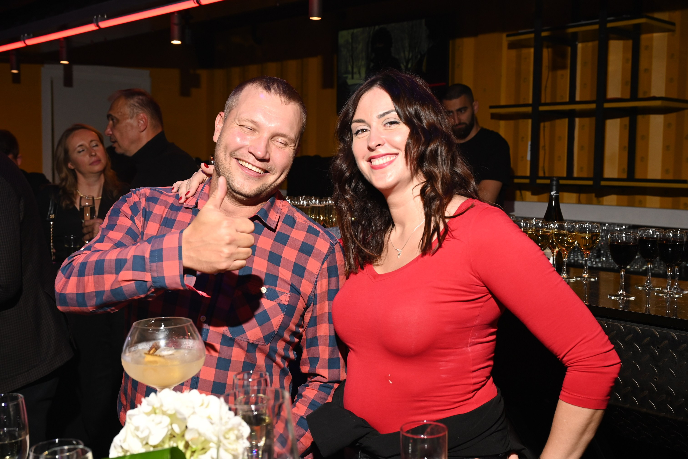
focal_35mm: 42
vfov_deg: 31.9
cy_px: 230
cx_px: 344
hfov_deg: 46.4
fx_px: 803
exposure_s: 1/160
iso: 640
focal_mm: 42
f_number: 6.3
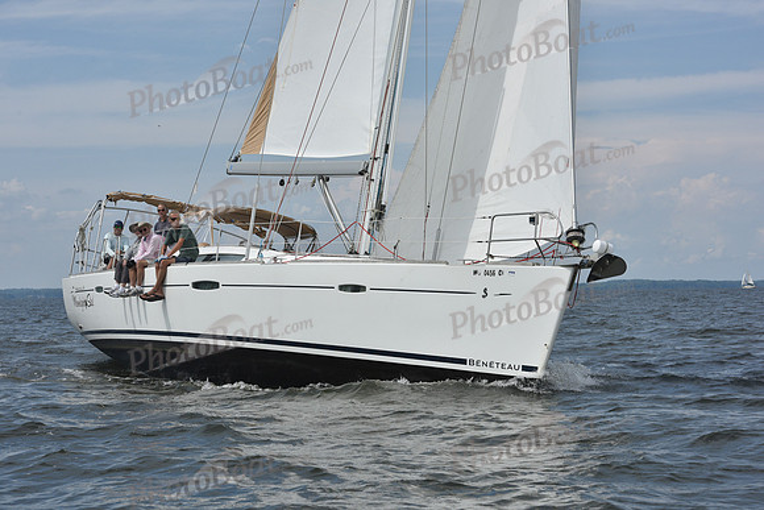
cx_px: 382
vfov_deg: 17.5
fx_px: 1656
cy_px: 255
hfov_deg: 26.0
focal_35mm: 78
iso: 320
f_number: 9
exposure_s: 1/1600
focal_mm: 78
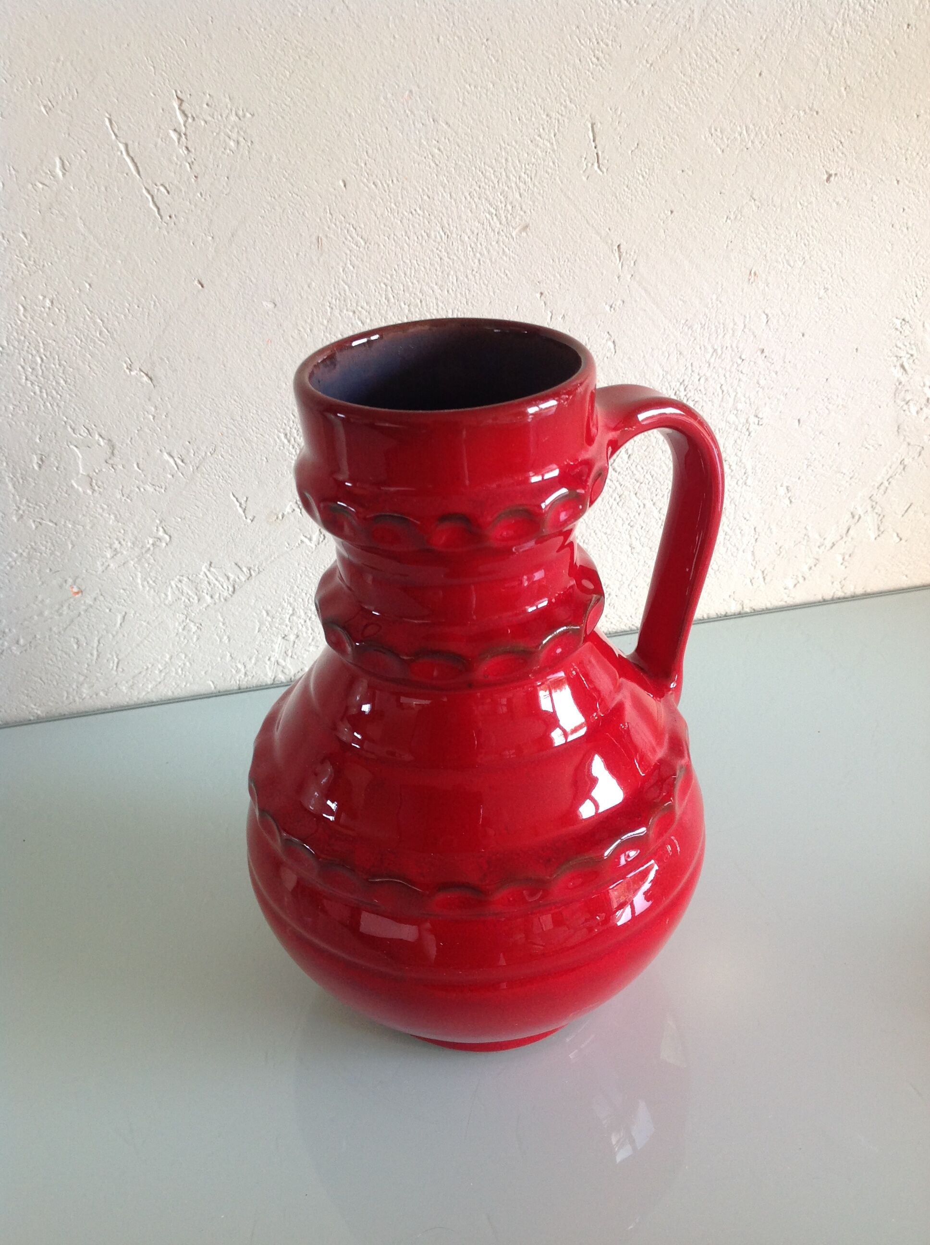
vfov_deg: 52.7
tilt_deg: -30.7
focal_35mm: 35
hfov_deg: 40.6
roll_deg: +5.0
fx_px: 1257
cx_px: 465
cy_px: 622
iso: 50
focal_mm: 4.28
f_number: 2.4
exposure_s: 1/17
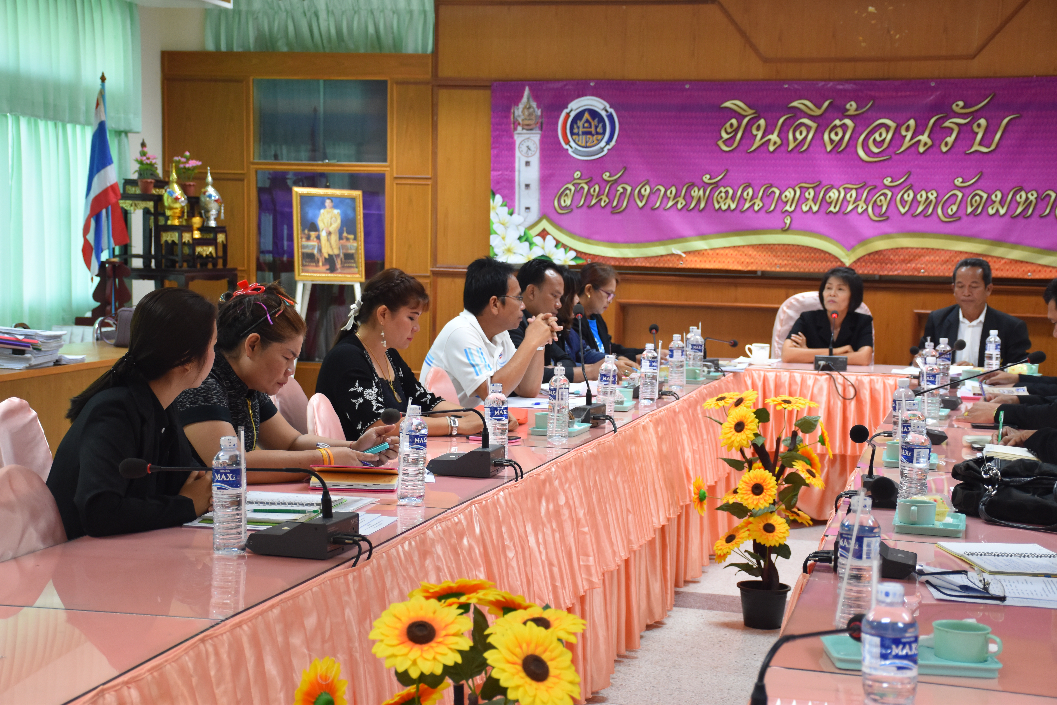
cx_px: 528
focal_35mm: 60
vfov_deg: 22.6
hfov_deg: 33.4
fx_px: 1762
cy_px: 352
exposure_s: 1/60
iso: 1000
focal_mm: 40
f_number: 4.5
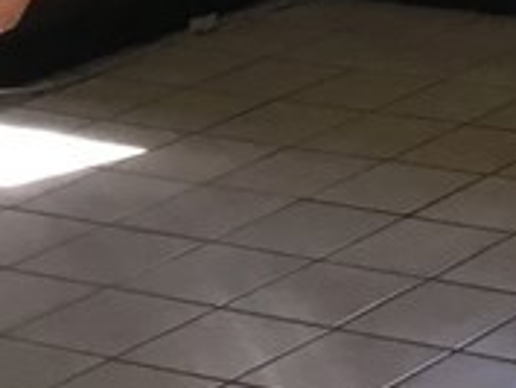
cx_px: 1023
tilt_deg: -2.5
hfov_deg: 10.2
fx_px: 2670
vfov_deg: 7.7
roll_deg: +1.6
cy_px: -575
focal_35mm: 179
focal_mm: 3.3
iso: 32
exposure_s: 1/30
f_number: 2.4
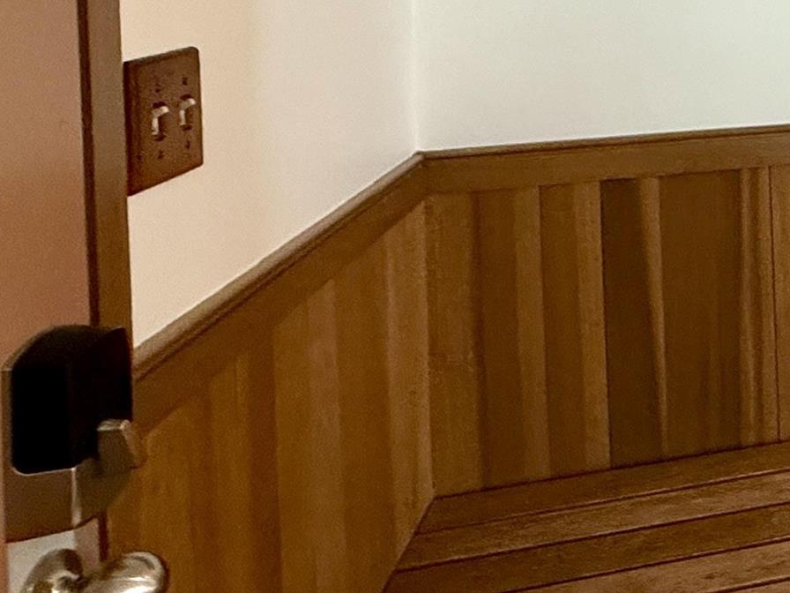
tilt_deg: -0.7
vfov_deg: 27.5
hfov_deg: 29.2
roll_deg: +0.6
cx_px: 1107
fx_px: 1095
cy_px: -70
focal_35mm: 48
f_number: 2.2
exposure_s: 1/60
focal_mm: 2.22
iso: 640
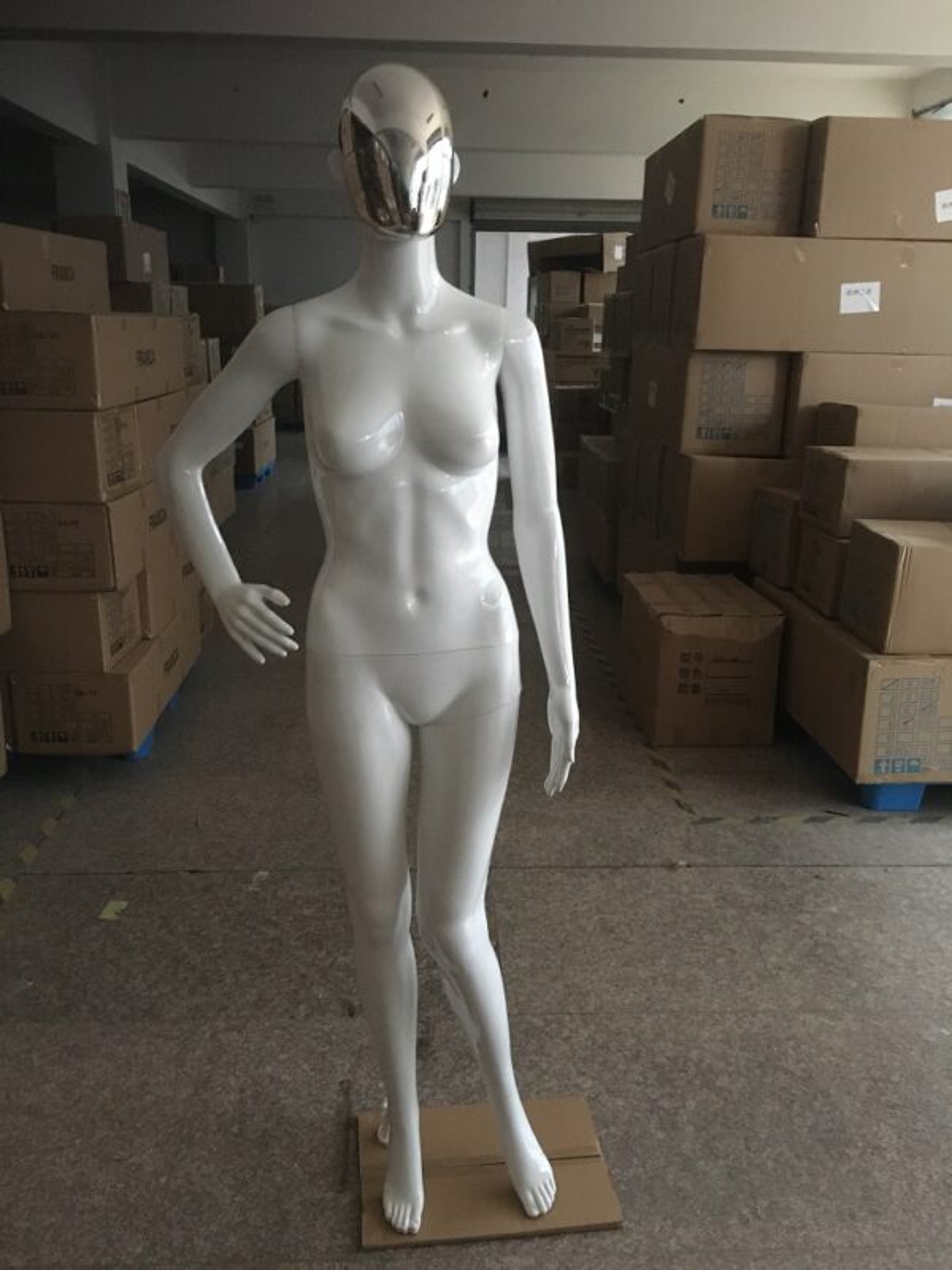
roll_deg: -1.0
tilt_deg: -15.2
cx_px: 476
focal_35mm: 29
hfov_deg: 48.2
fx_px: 1063
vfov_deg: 61.7
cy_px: 635
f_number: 2.2
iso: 400
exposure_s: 1/17
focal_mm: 4.15
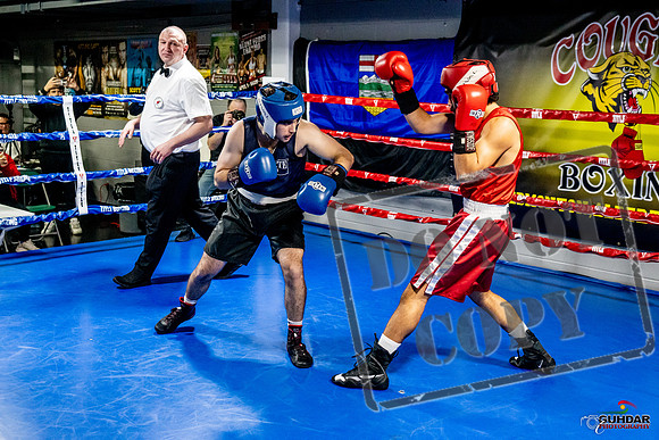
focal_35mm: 46
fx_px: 842
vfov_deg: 29.3
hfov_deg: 42.7
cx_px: 330
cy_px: 220
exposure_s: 1/800
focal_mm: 31
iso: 5000
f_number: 2.8
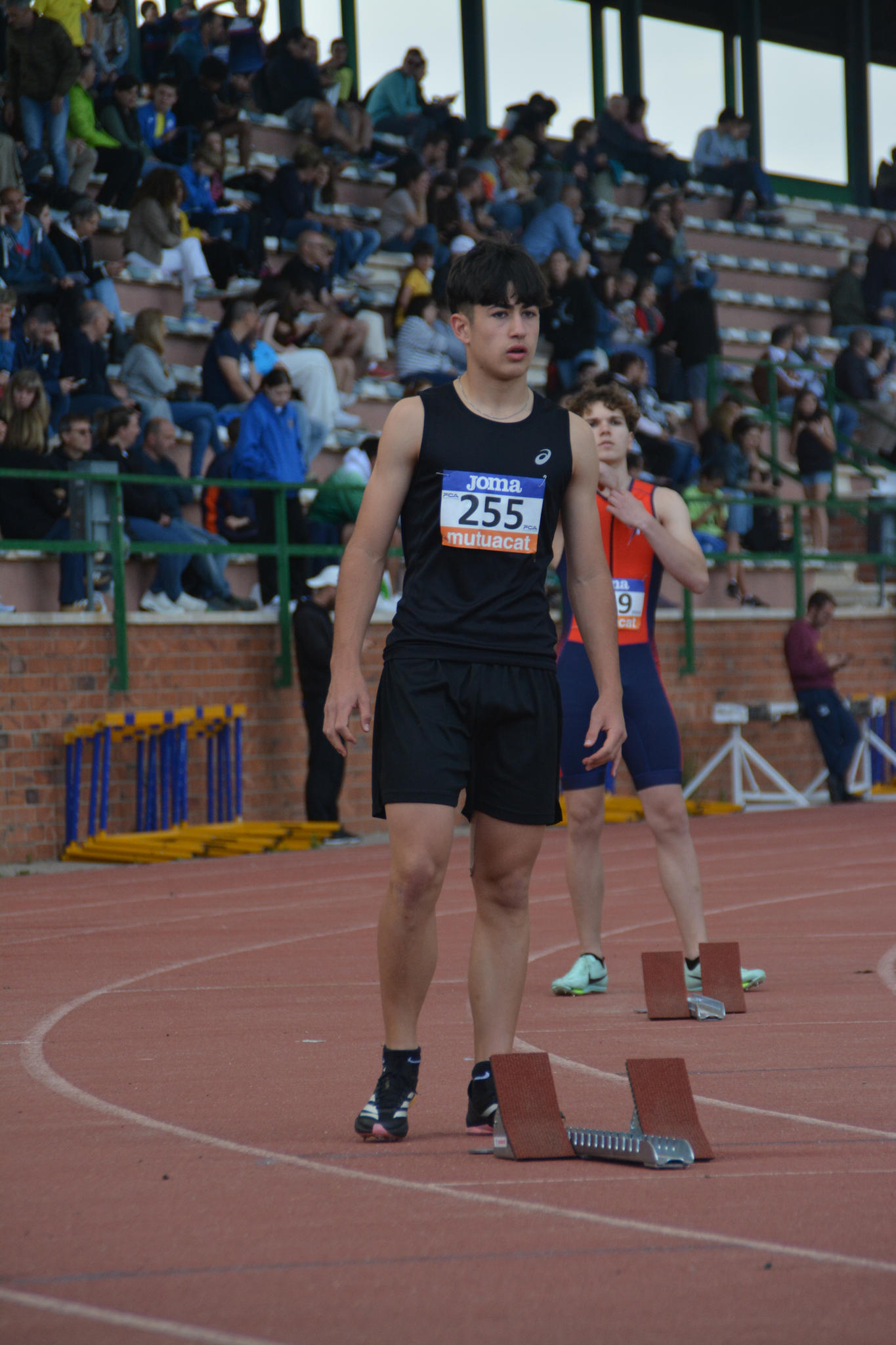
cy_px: 672
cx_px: 448
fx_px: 11201
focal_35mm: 300
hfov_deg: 4.6
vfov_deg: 6.9
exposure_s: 1/800
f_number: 6.3
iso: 800
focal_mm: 200
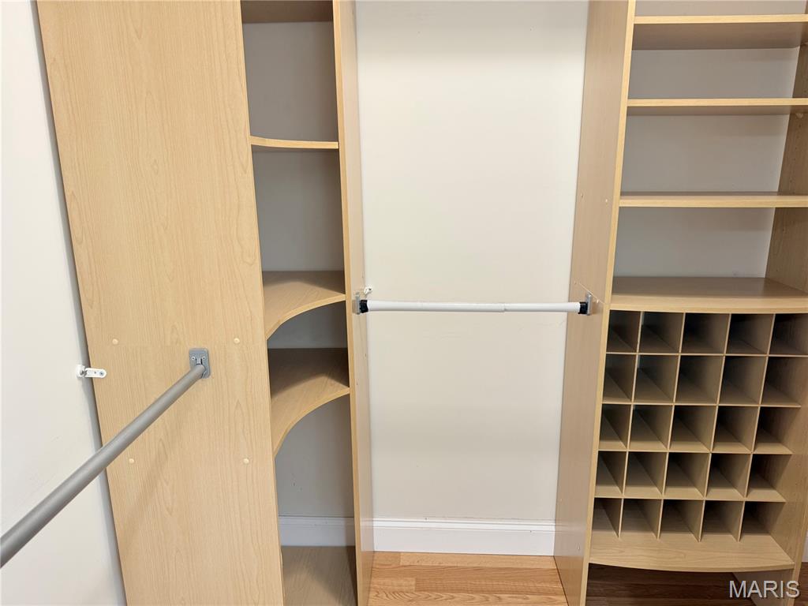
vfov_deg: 56.8
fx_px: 560
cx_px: 404
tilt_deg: -14.9
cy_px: 303
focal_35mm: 24
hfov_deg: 71.6
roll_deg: +0.7
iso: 125
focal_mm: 6.76
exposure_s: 1/60
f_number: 1.78
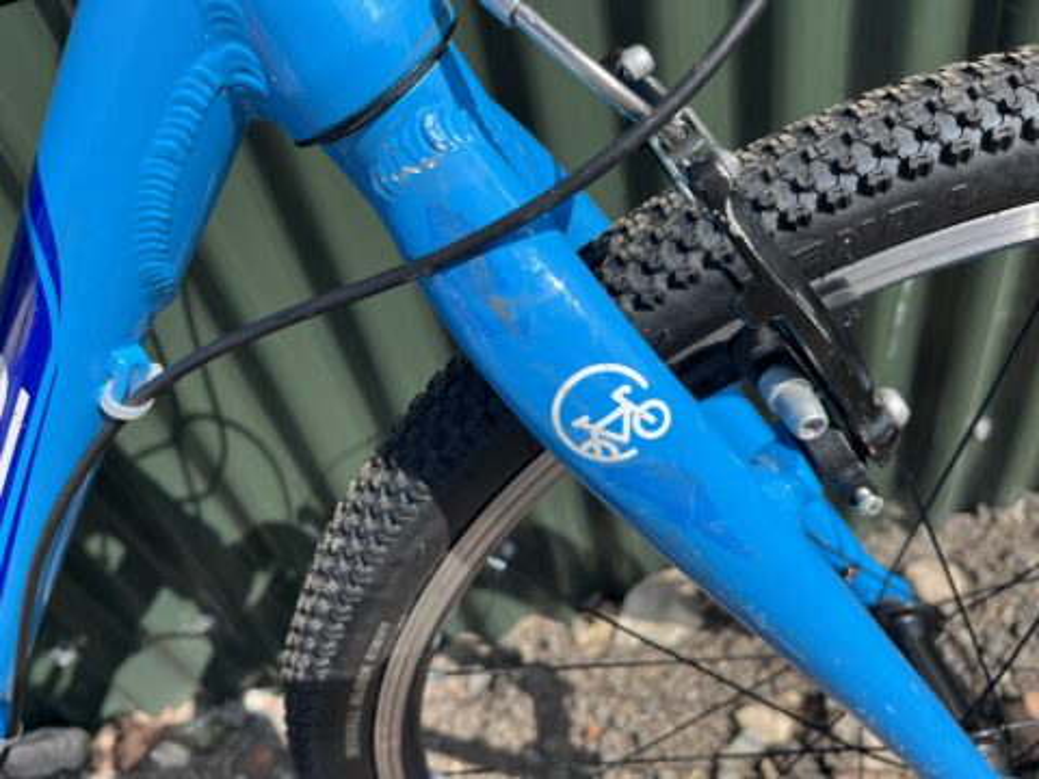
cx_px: 520
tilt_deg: -40.1
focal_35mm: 26
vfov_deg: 53.1
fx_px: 780
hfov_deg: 67.3
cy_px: 390
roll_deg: +16.6
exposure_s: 1/1923
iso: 50
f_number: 1.6
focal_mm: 5.1
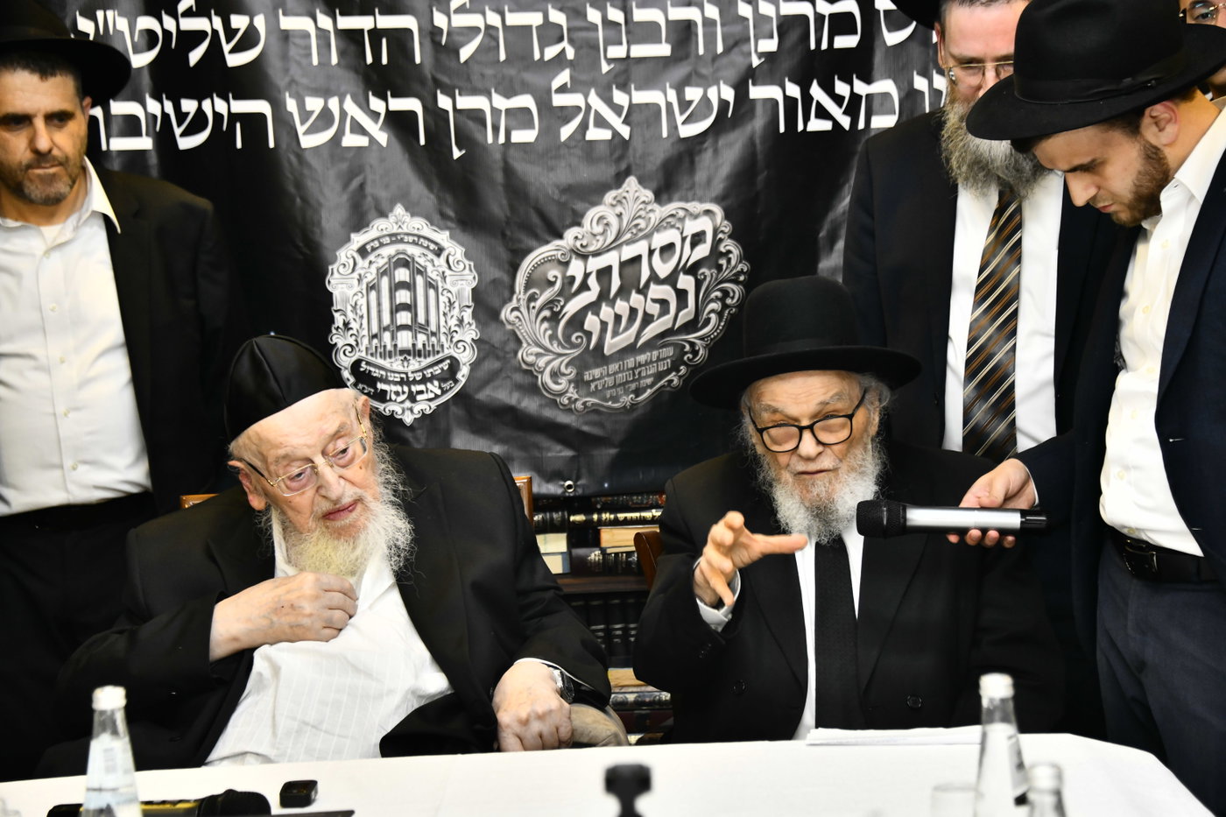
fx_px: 3064
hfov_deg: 22.6
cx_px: 613
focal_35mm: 90
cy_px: 408
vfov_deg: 15.2
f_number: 5.6
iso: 1600
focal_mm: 90
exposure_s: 1/125
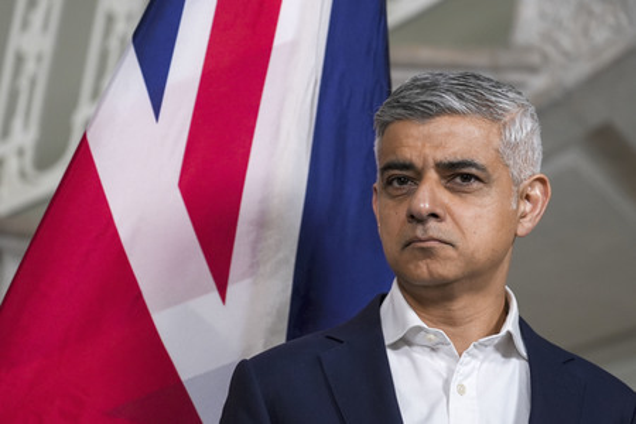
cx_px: 318
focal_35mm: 189
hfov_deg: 10.9
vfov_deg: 7.3
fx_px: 3339
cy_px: 212
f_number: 5.6
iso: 3200
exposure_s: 1/400
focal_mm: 189
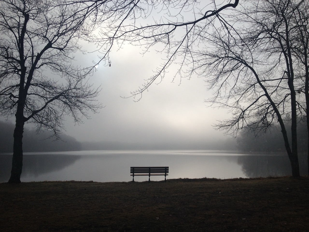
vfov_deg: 40.7
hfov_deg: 52.6
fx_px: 312
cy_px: 116
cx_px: 154
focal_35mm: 35
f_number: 2.4
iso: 50
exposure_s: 1/3953
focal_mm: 4.28
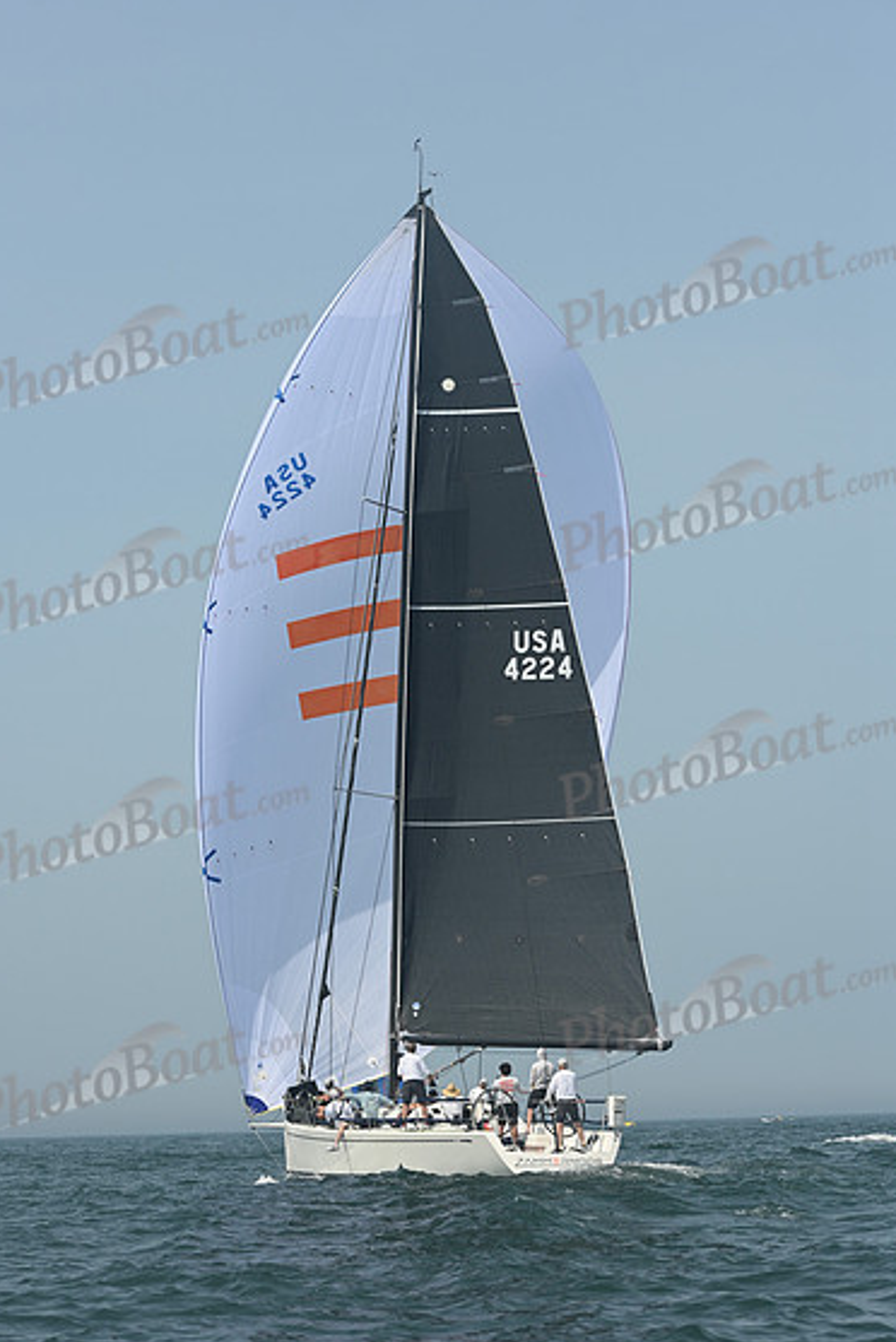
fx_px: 3803
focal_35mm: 102
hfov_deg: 13.4
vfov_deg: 20.0
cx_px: 435
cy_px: 670
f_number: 7.1
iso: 320
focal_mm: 98
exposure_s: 1/1250
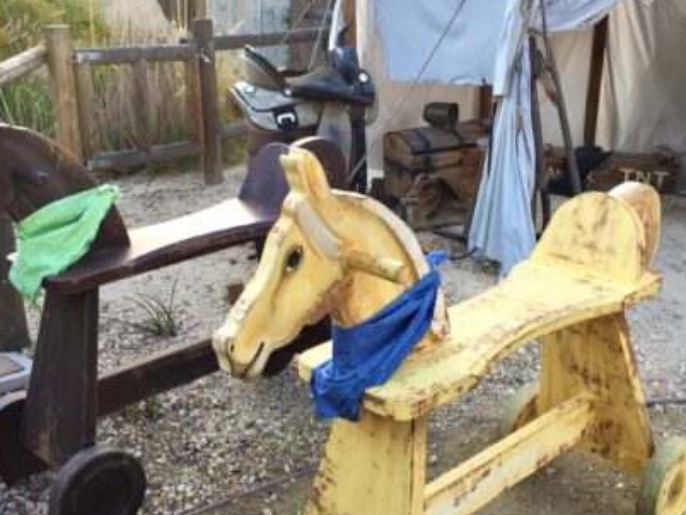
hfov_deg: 42.9
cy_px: 356
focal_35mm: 44
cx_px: 340
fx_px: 872
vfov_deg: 32.5
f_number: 2.2
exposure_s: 1/120
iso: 50
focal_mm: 4.15
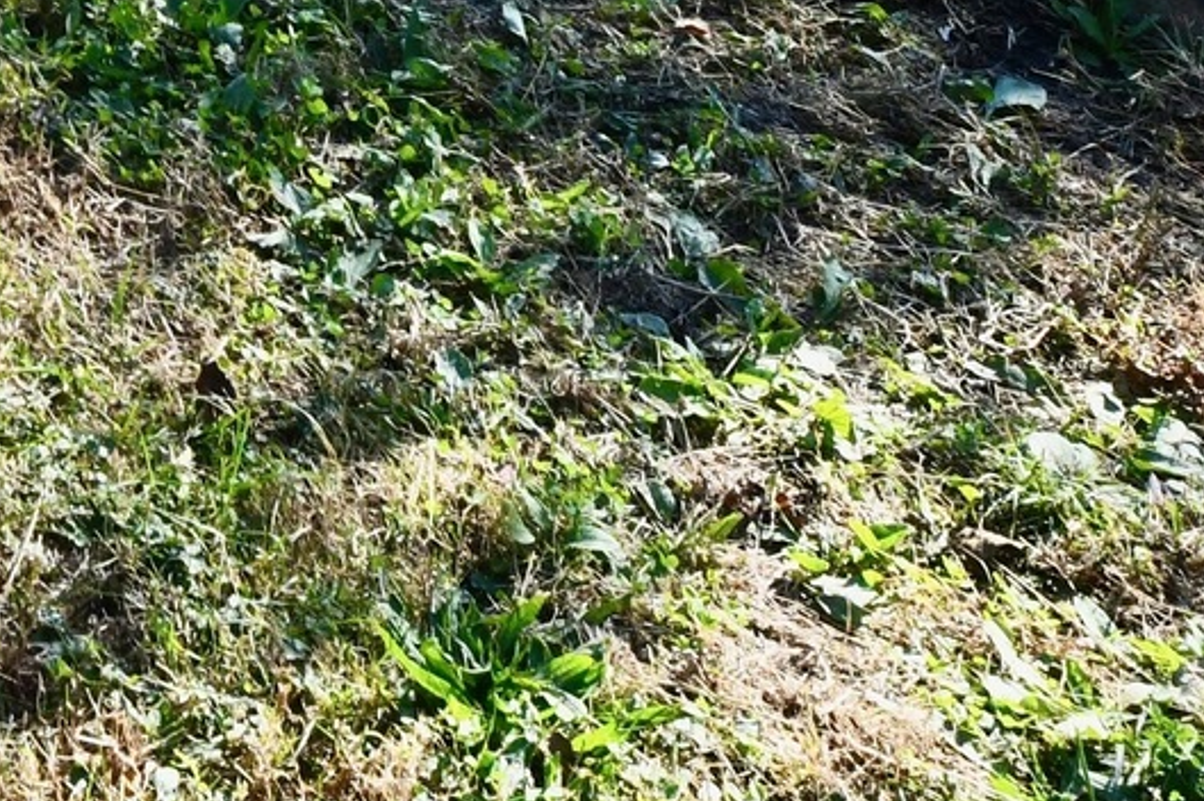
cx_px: -833
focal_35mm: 93
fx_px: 3108
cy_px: -1333
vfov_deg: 11.3
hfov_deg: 18.2
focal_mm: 16
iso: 640
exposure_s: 1/400
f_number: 10
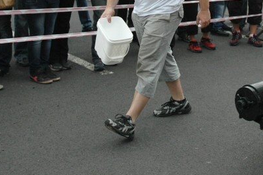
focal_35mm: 75
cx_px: 207
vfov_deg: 17.8
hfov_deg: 26.6
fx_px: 547
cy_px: 6
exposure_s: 1/1000
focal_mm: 25
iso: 500
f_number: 3.8
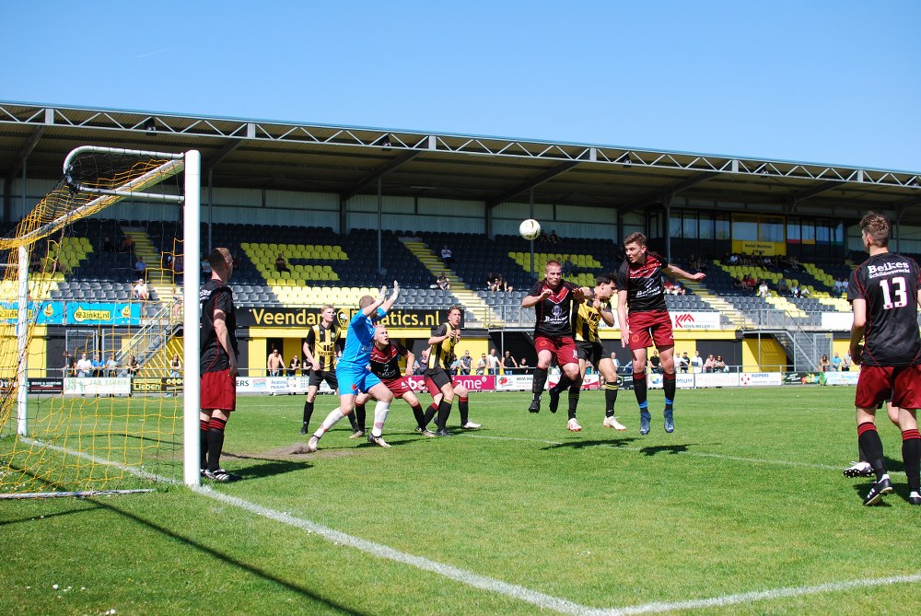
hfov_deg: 37.8
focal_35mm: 52
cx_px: 460
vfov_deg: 25.8
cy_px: 308
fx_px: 1344
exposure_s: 1/1000
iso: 140
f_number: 4
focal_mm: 35
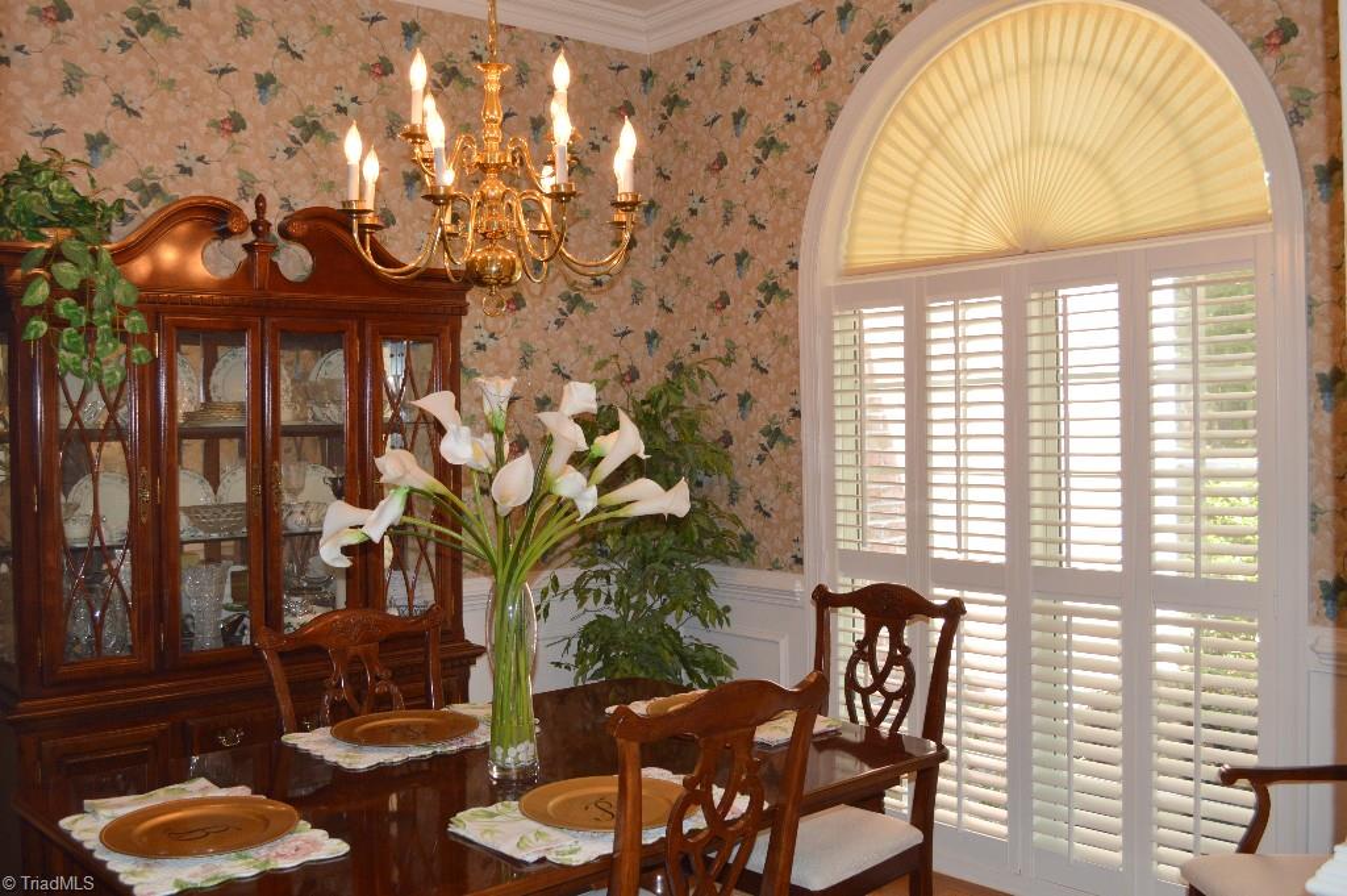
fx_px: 1234
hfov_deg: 57.3
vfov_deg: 39.9
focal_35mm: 33
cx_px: 674
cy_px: 448
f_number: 4
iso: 400
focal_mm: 22
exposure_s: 1/125
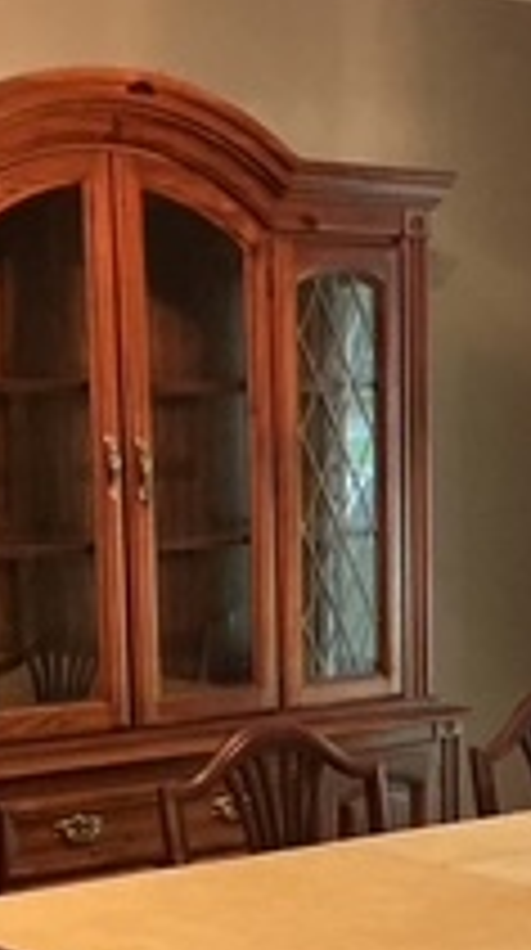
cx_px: 513
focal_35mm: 96
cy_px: 837
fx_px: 2414
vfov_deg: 21.8
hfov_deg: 12.4
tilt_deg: -10.3
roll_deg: -0.2
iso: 320
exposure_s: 1/30
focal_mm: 3
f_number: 1.8
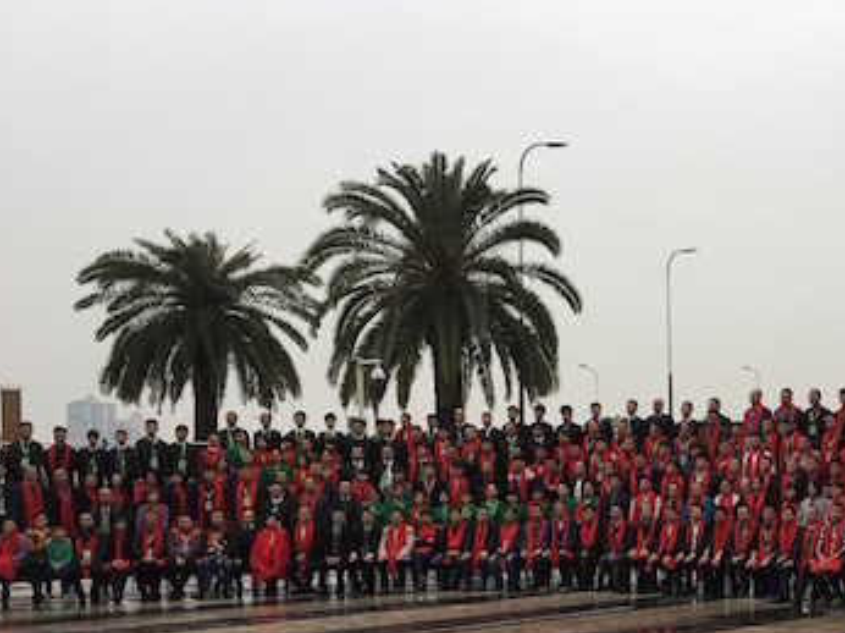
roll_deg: +0.3
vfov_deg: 26.9
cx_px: 745
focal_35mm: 53
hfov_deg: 34.4
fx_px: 1293
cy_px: 513
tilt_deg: +0.4
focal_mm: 4.15
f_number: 2.2
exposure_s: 1/469
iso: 25
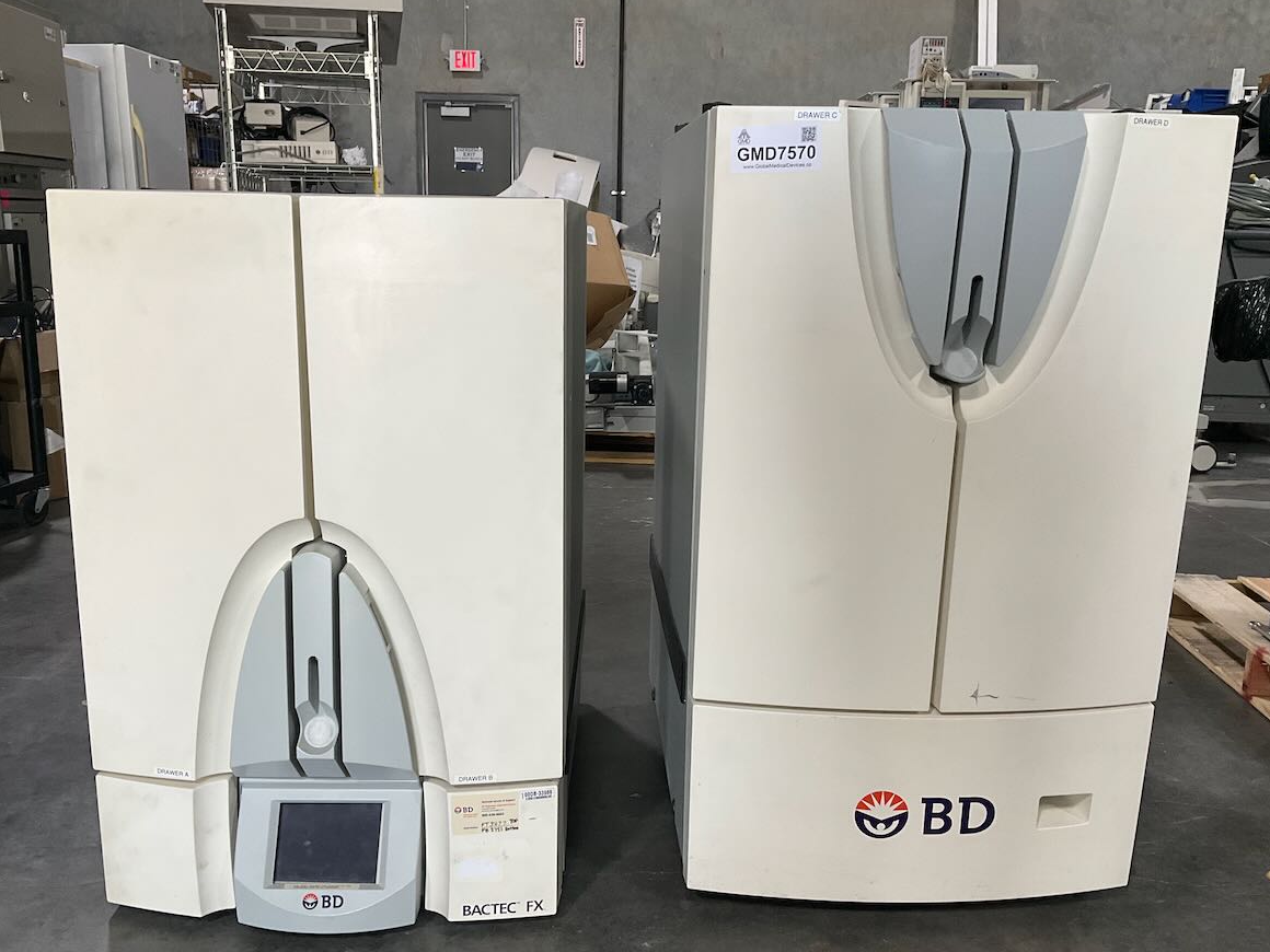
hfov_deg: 56.8
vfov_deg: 44.1
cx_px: 612
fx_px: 1174
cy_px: 497
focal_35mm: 32
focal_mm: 3
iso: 64
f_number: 1.8
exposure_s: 1/84
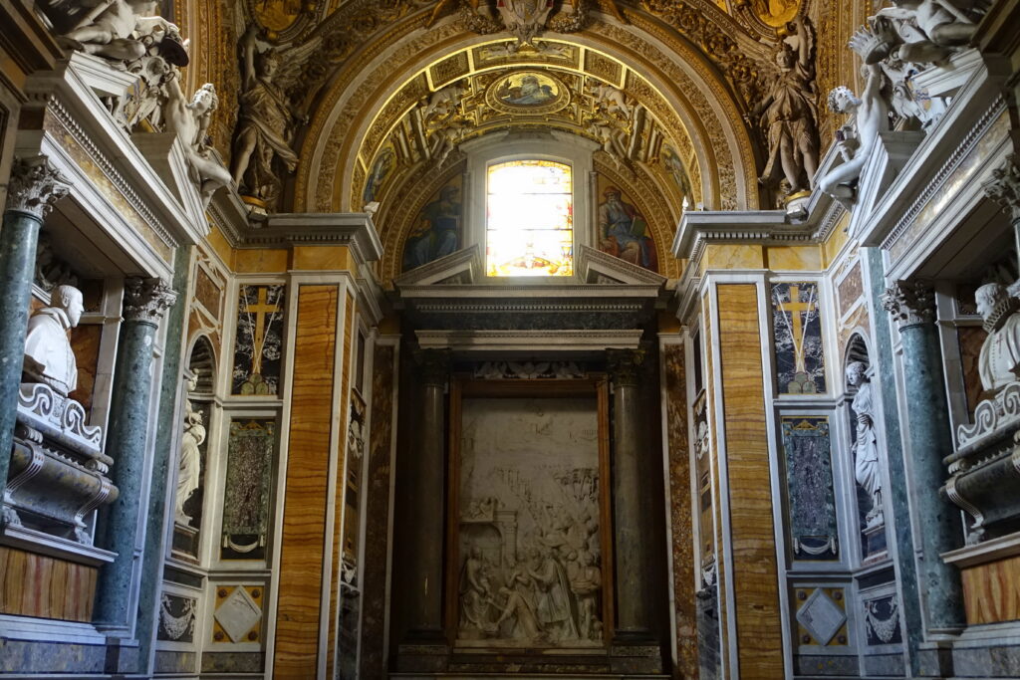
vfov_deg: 37.9
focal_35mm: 35
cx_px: 510
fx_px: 992
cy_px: 340
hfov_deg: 54.4
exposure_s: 1/10
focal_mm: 12.99
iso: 800
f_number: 2.8
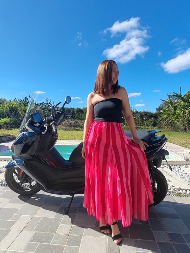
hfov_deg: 61.1
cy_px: 126
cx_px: 95
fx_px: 161
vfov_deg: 76.4
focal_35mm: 22
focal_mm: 1.96
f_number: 2.2
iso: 50
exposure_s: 1/1100
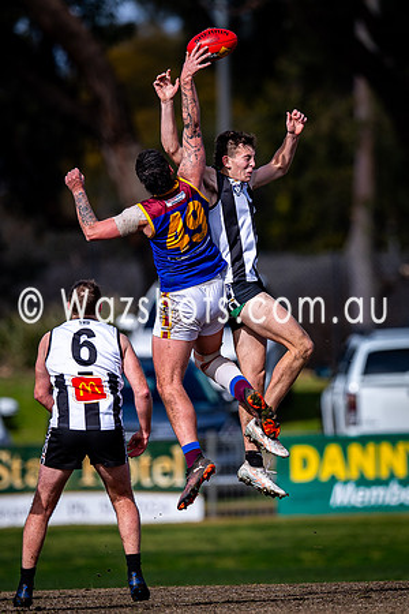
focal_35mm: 890
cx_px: 227
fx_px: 15166
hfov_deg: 1.5
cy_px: 317
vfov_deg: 2.3
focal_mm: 500
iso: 125
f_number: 4
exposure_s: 1/1600
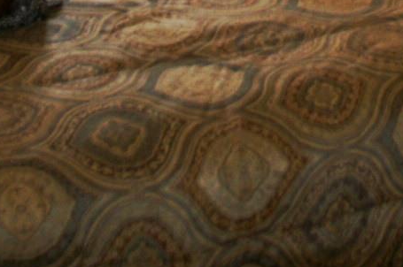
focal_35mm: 126
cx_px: 322
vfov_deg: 9.6
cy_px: -362
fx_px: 1414
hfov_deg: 16.1
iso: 400
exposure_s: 1/80
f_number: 2.8
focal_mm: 17
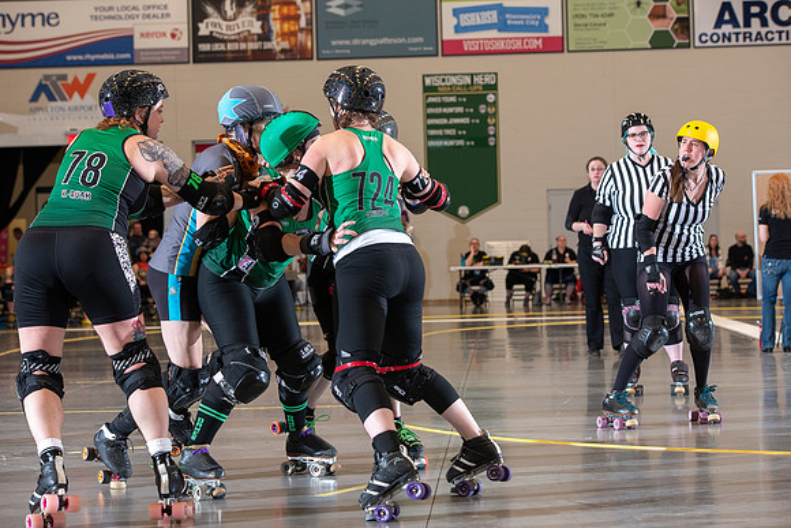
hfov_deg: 23.6
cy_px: 264
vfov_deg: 15.9
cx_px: 396
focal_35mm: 86
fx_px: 1890
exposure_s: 1/160
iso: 640
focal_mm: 86
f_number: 5.6
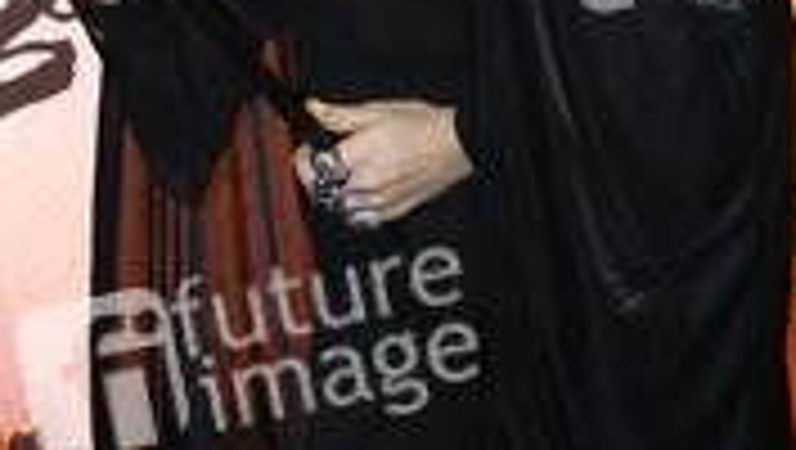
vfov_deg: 6.1
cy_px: -320
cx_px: 380
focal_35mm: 195
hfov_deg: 11.0
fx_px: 4124
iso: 1000
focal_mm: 55
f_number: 5.6
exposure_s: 1/400
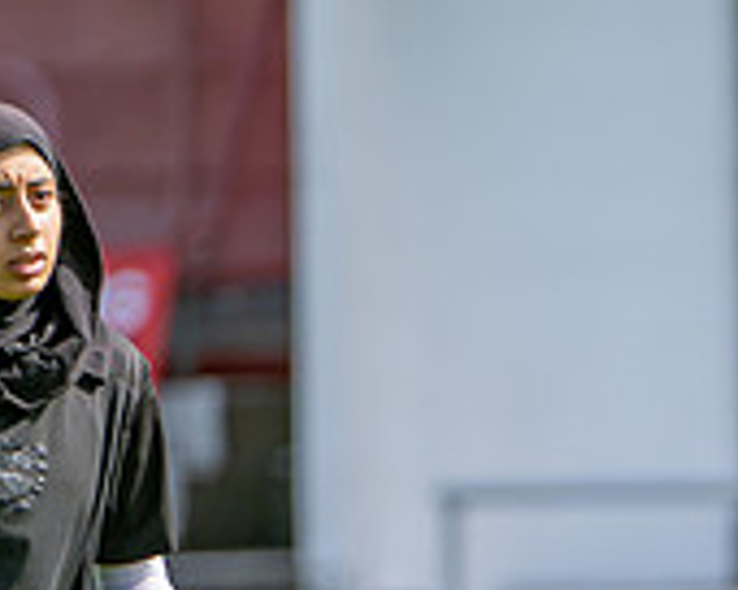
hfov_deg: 1.5
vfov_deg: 1.2
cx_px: 1224
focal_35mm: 1308
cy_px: 780
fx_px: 28569
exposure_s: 1/2000
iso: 400
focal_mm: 290
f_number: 4
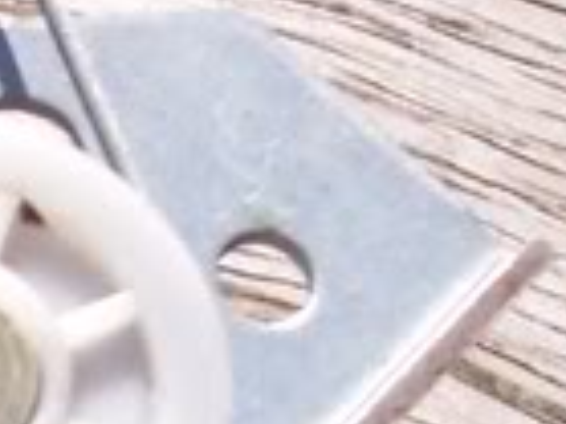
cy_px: 713
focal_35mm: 196
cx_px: -419
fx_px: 3202
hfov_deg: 9.6
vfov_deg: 7.4
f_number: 5.6
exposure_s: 1/250
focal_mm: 5.6
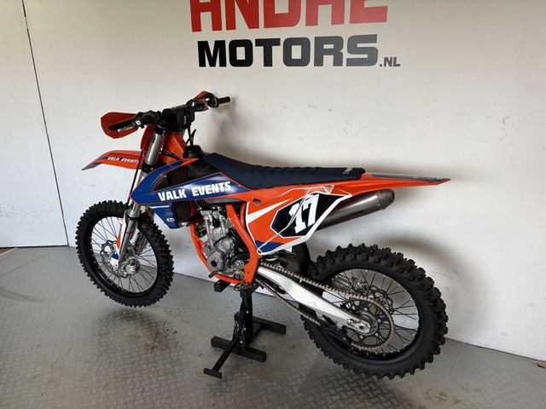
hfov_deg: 67.3
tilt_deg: -19.5
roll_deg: +1.9
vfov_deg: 53.1
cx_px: 273
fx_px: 410
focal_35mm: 26
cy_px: 204
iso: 50
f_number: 1.6
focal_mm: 5.96
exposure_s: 1/100
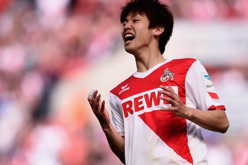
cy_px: 82
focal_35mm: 443
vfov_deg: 3.1
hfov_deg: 4.7
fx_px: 3051
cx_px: 134
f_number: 3.2
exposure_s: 1/2500
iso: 200
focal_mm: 400
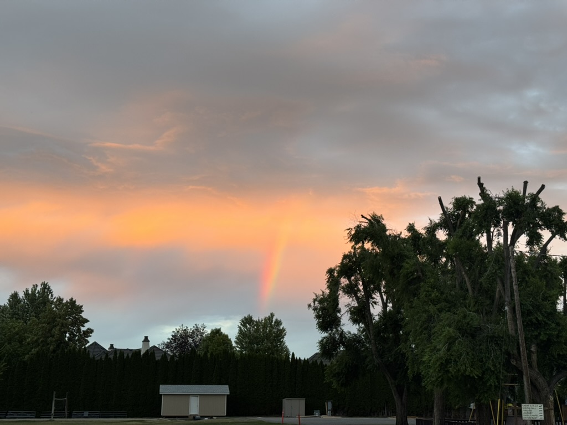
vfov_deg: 30.3
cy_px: 212
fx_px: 786
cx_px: 284
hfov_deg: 39.7
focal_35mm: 48
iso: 100
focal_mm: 6.76
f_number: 1.78
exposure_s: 1/78
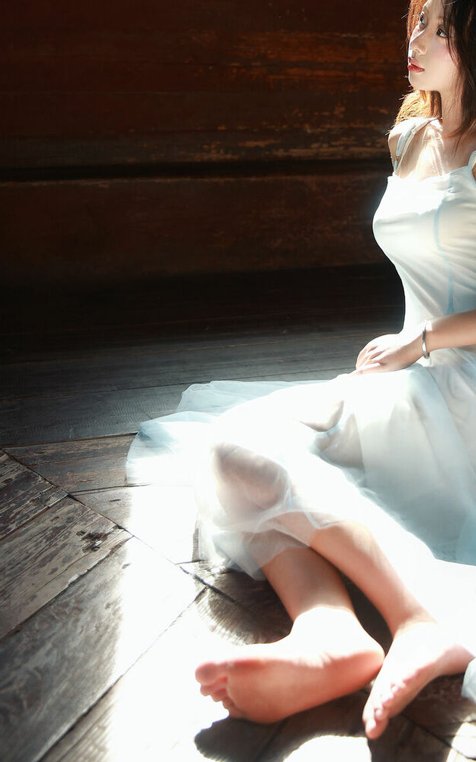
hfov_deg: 25.0
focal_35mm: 51
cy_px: 171
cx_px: 369
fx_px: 1059
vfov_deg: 38.3
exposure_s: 1/1250
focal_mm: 33
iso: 800
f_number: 2.8
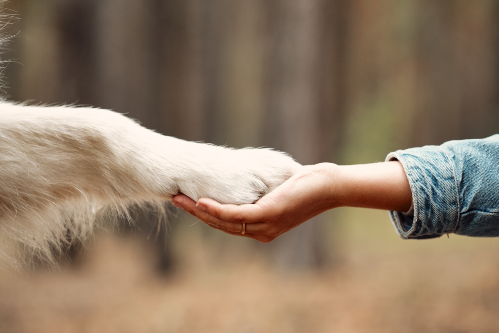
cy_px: 166
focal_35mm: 135
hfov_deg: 15.2
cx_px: 250
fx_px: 1871
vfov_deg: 10.2
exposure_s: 1/200
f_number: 2
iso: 400
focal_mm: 90
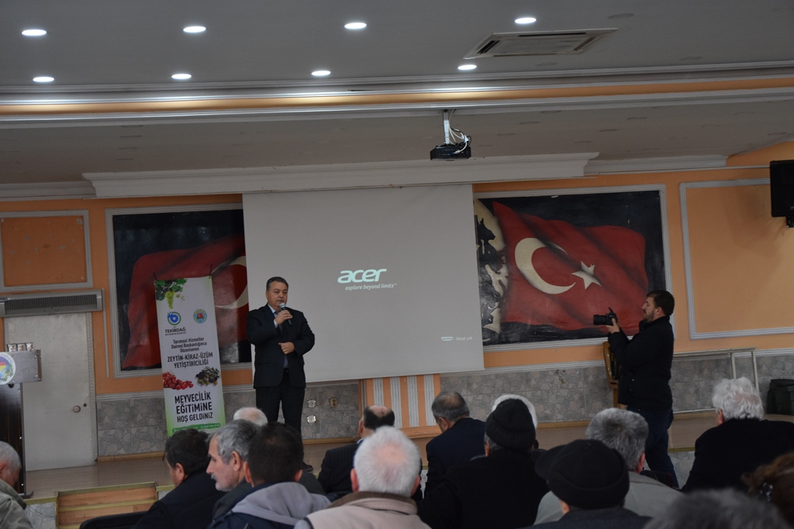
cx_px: 397
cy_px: 264
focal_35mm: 75
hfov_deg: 27.0
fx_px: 1654
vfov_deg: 18.2
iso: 900
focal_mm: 50
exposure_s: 1/60
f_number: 5
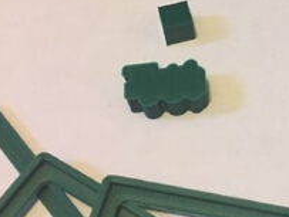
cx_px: 331
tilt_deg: -53.5
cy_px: 3
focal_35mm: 76
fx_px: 636
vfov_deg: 18.9
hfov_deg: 23.7
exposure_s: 1/8
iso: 100
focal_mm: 4.15
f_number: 2.2
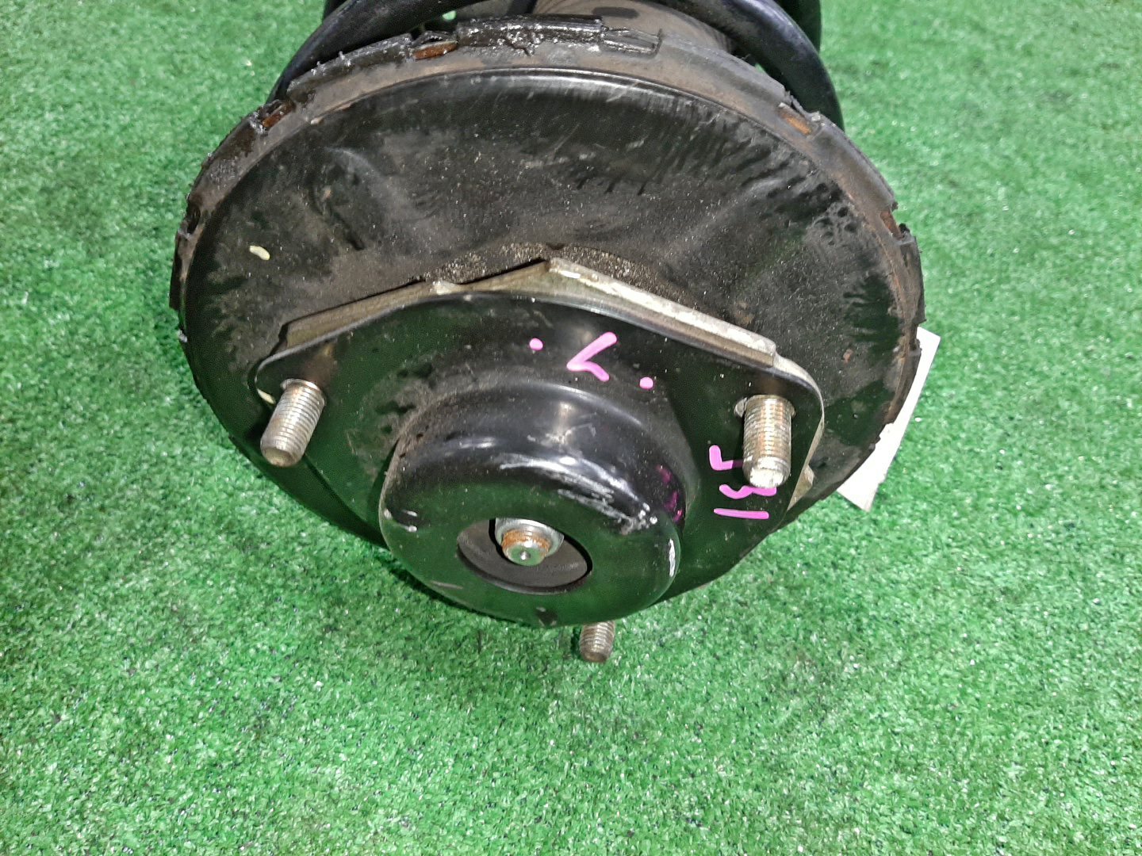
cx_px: 571
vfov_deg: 53.1
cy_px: 428
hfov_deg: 67.3
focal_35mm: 26
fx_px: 858
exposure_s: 1/25
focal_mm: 3.93
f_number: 1.7
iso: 204
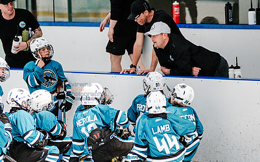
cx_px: 70
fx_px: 2542
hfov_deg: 5.9
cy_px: 81
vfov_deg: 3.7
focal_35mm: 359
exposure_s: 1/2500
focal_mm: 176
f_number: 3.5
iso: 1250
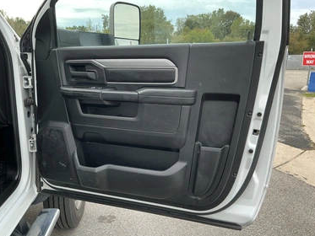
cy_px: 126
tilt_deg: -12.4
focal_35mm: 30
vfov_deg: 46.8
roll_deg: -0.1
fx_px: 273
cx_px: 151
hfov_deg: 59.9
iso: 20
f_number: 1.8
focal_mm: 3
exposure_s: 1/122
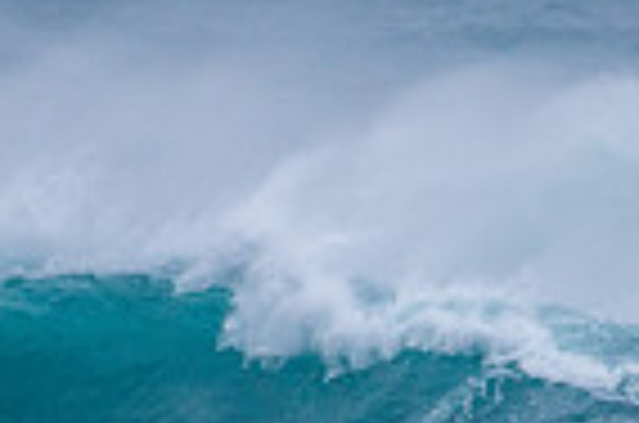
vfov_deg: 0.5
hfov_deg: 0.8
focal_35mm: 2512
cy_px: 404
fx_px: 44488
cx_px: 448
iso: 560
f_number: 5.6
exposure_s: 1/1250
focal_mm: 500
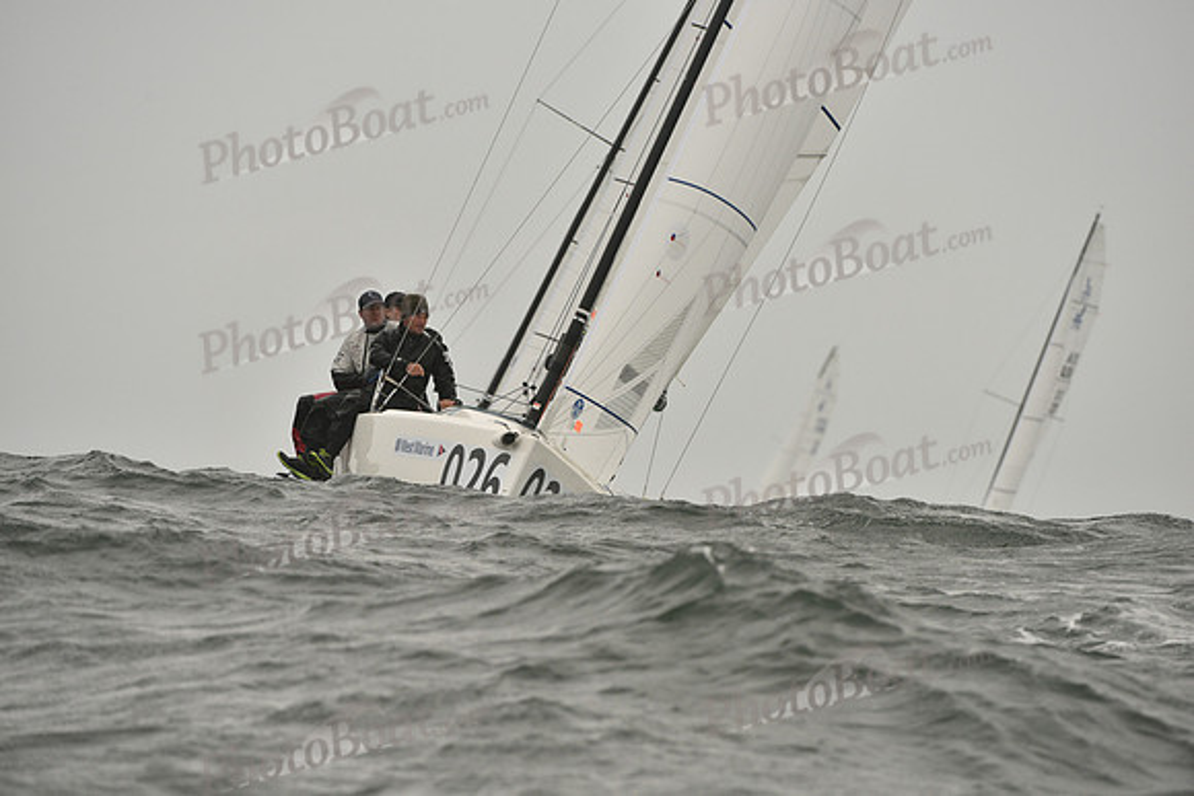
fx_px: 13269
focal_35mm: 400
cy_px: 398
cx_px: 597
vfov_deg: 3.4
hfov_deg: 5.2
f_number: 7.1
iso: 400
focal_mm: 400
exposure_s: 1/1250
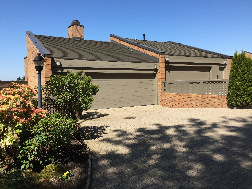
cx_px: 126
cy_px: 94
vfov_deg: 48.2
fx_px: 211
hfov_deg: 61.7
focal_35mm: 29
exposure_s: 1/1364
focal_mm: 4.15
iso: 32
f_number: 2.2
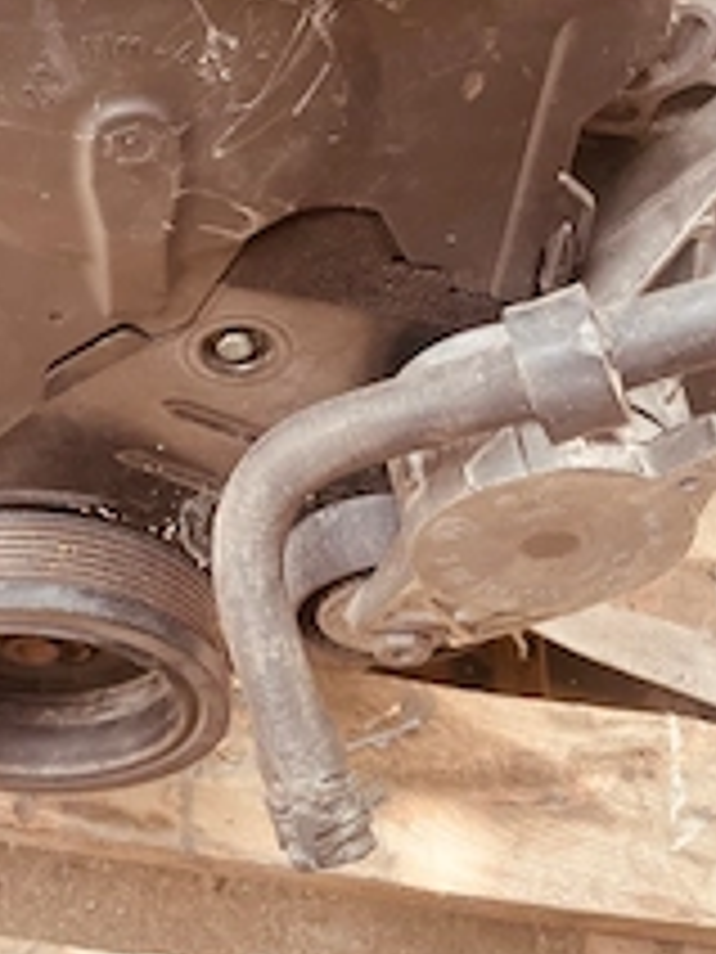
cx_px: 122
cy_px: 144
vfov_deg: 37.0
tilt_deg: -46.9
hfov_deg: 28.9
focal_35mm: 49
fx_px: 1351
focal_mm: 4.2
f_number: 1.6
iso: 50
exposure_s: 1/121
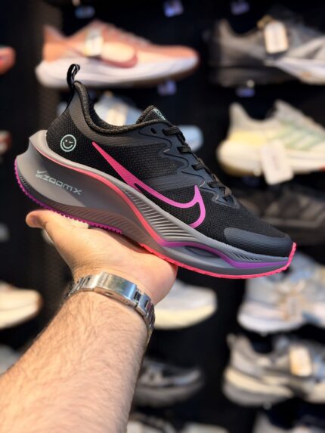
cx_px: 162
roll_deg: +3.7
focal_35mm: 48
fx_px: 601
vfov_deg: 39.6
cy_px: 216
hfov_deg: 30.3
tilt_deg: -11.0
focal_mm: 6.76
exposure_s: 1/100
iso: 80
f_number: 1.78
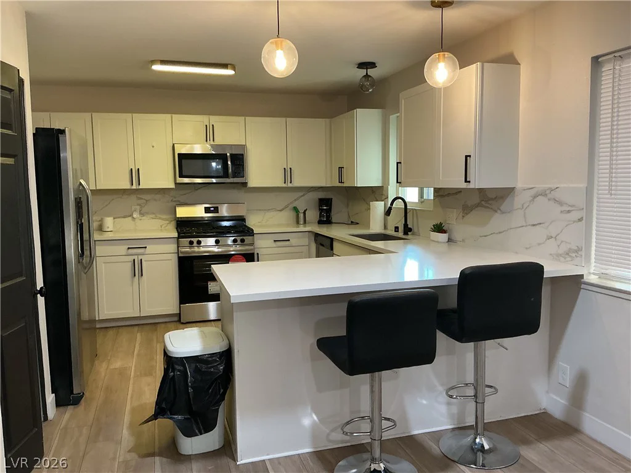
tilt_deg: -5.3
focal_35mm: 29
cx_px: 316
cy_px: 236
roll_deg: +1.1
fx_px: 529
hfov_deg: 61.7
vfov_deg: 48.2
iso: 160
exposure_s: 1/60
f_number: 1.8
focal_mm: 3
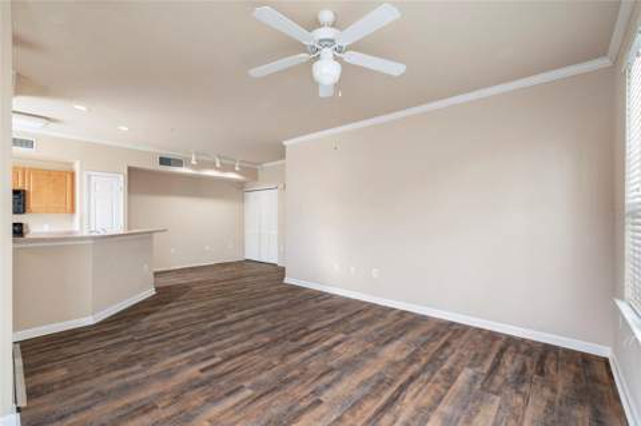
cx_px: 320
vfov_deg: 73.6
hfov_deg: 96.8
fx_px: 285
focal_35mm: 16
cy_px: 213
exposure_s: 1/3
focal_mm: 16
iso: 250
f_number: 8
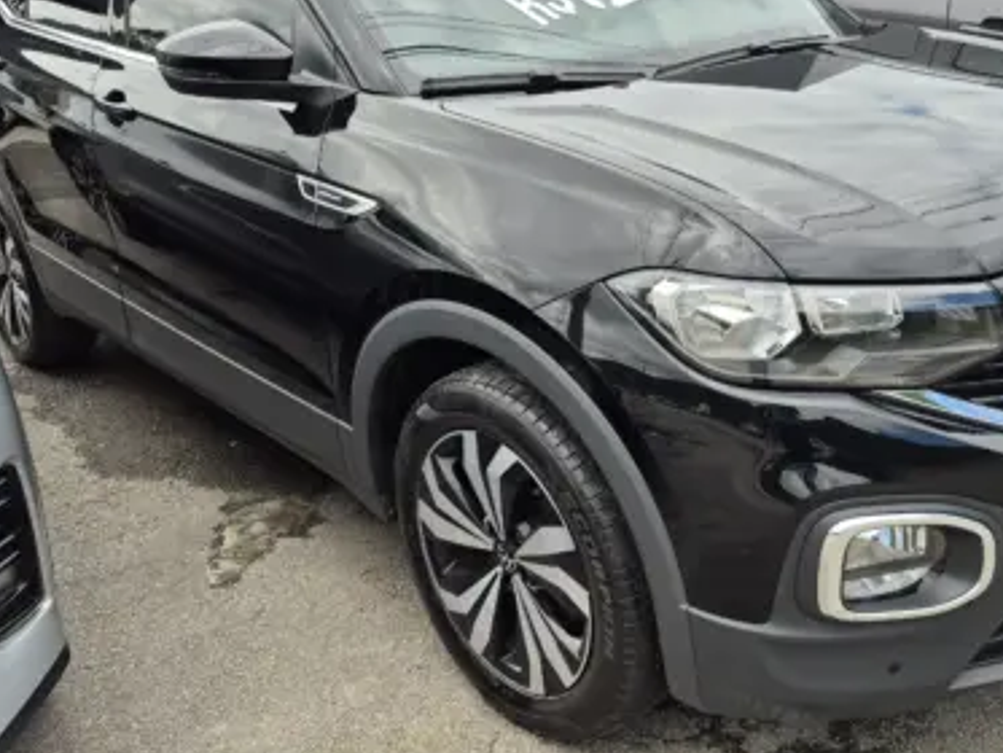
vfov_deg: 38.2
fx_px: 1072
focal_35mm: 37
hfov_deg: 49.7
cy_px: 247
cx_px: 613
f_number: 1.8
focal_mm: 5.4
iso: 25
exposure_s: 1/898
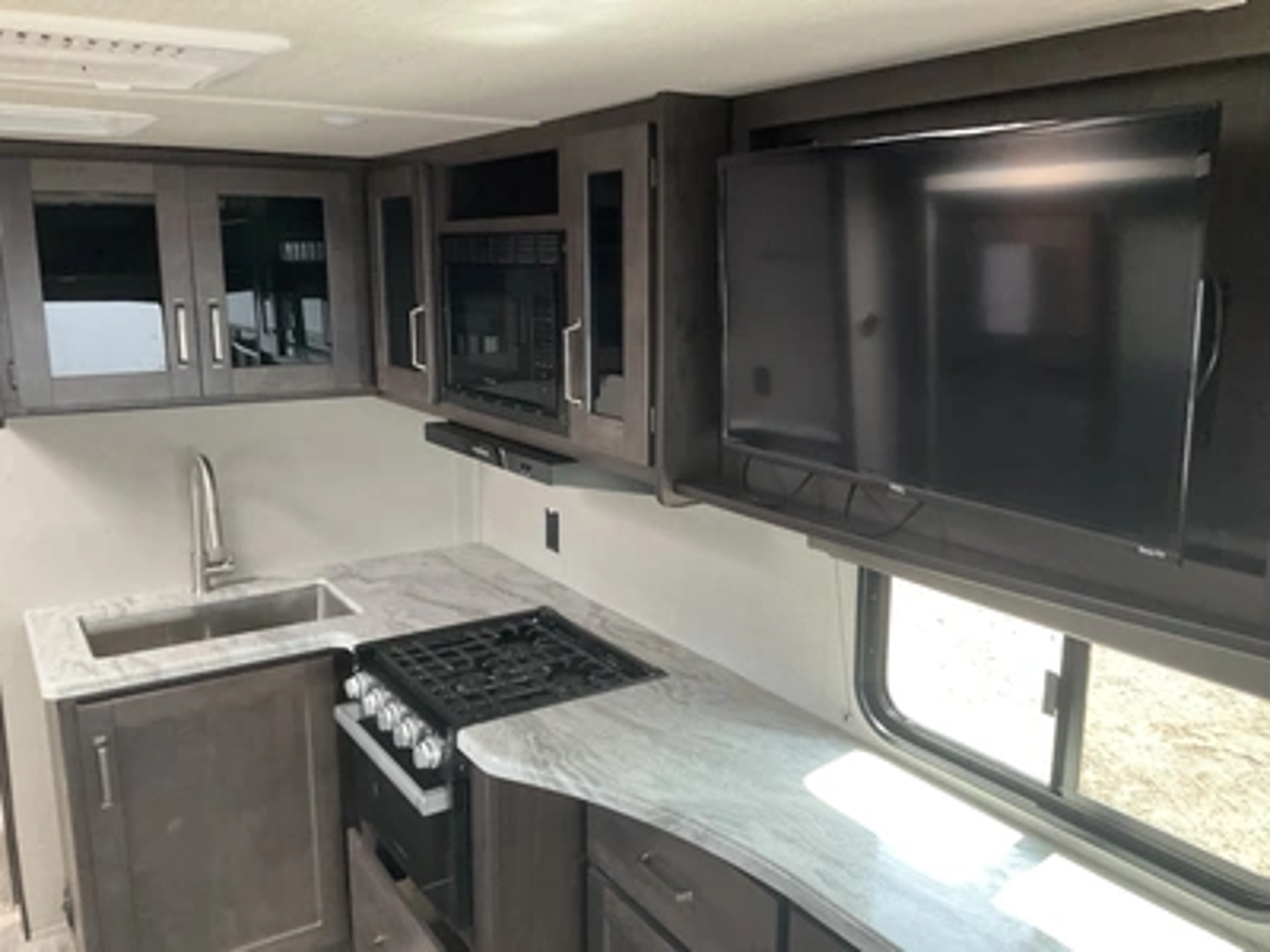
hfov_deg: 61.7
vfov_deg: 48.2
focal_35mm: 29
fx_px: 1064
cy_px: 476
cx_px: 635
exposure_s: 1/60
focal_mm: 3
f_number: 1.8
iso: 125
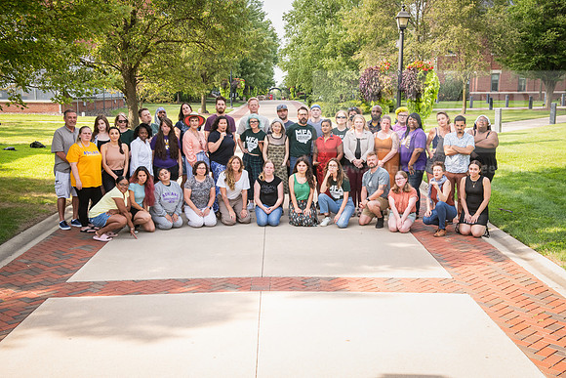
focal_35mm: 45
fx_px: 708
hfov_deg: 43.6
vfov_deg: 29.9
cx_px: 283
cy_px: 189
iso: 800
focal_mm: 45
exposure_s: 1/320
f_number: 8
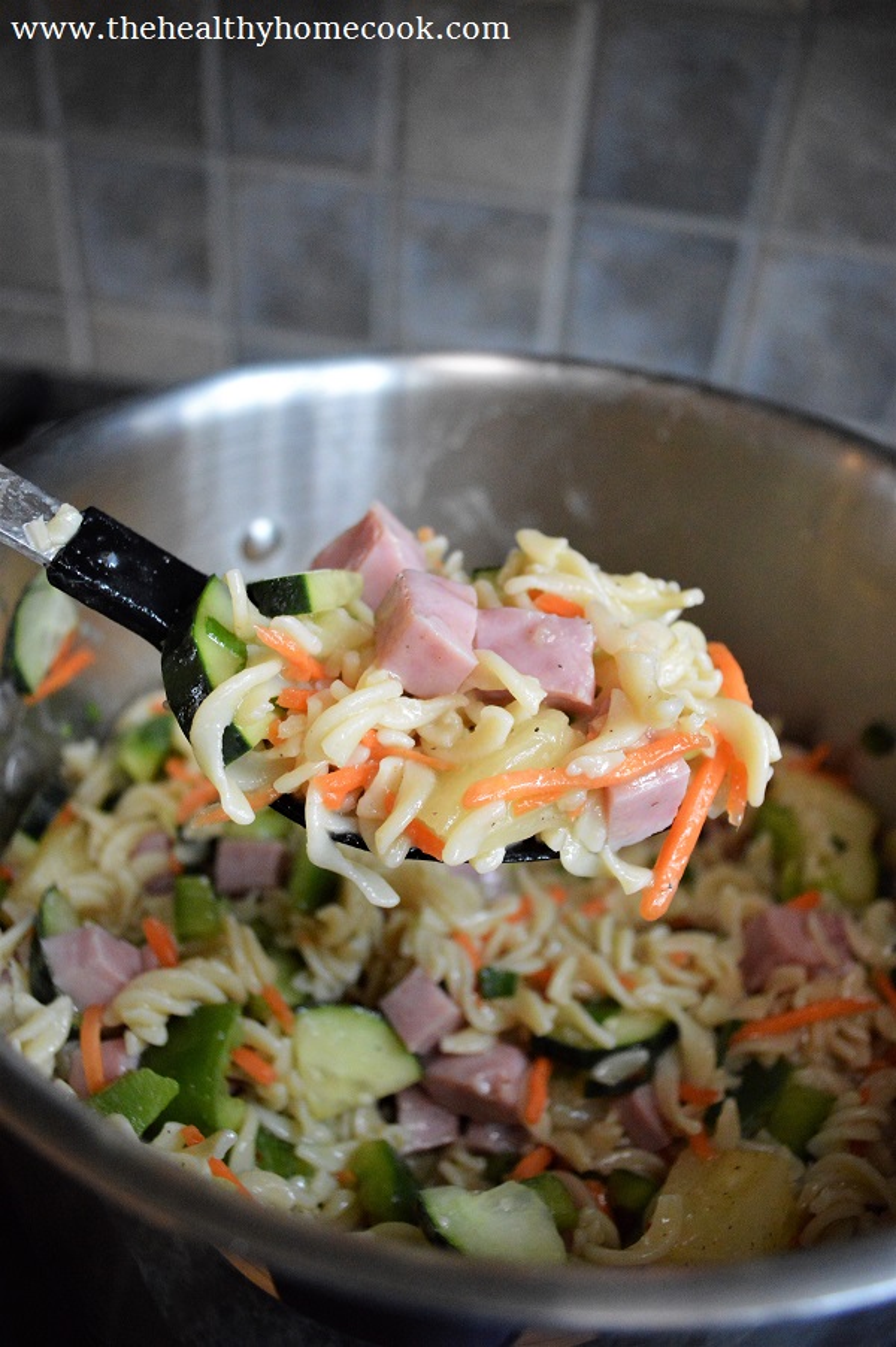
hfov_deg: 43.5
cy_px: 674
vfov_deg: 62.0
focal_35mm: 30
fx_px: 1122
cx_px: 448
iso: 3200
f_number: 3.8
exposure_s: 1/250
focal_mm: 20
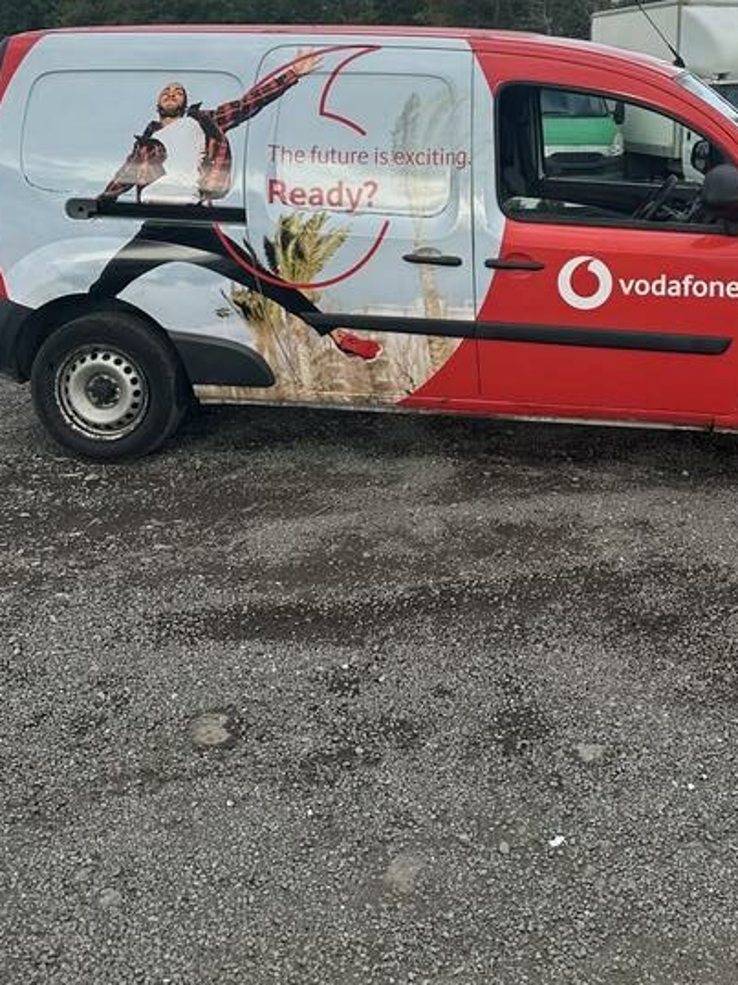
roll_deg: -0.9
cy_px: 262
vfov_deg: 45.4
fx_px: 1138
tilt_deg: -8.5
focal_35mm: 40
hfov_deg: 35.5
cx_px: 500
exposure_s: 1/2967
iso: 80
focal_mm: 6.86
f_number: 1.78
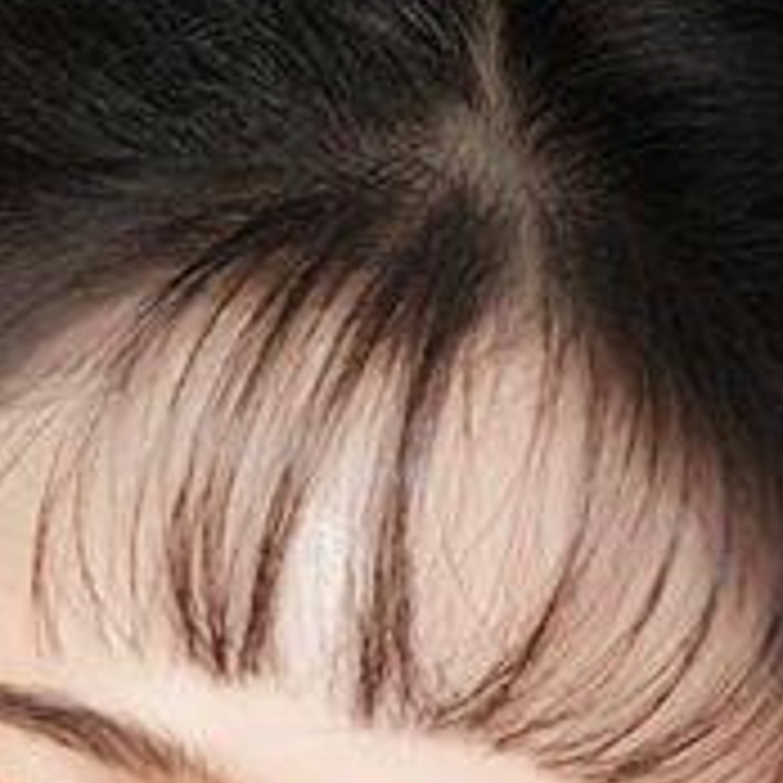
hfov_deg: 1.9
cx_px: 104
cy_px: 2043
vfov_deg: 1.9
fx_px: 23237
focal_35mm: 908
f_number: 5
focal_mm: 105
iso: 100
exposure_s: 1/160
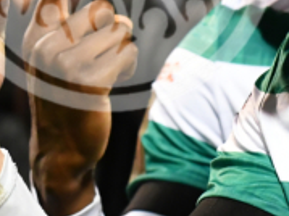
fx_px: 5281
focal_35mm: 633
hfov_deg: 3.1
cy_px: -75
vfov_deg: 2.3
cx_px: 452
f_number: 4
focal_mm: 98
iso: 4500
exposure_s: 1/800
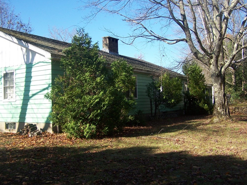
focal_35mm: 39
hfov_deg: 47.9
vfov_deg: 36.8
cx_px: 122
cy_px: 91
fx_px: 278
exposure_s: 1/500
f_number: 2.8
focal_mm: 6.3
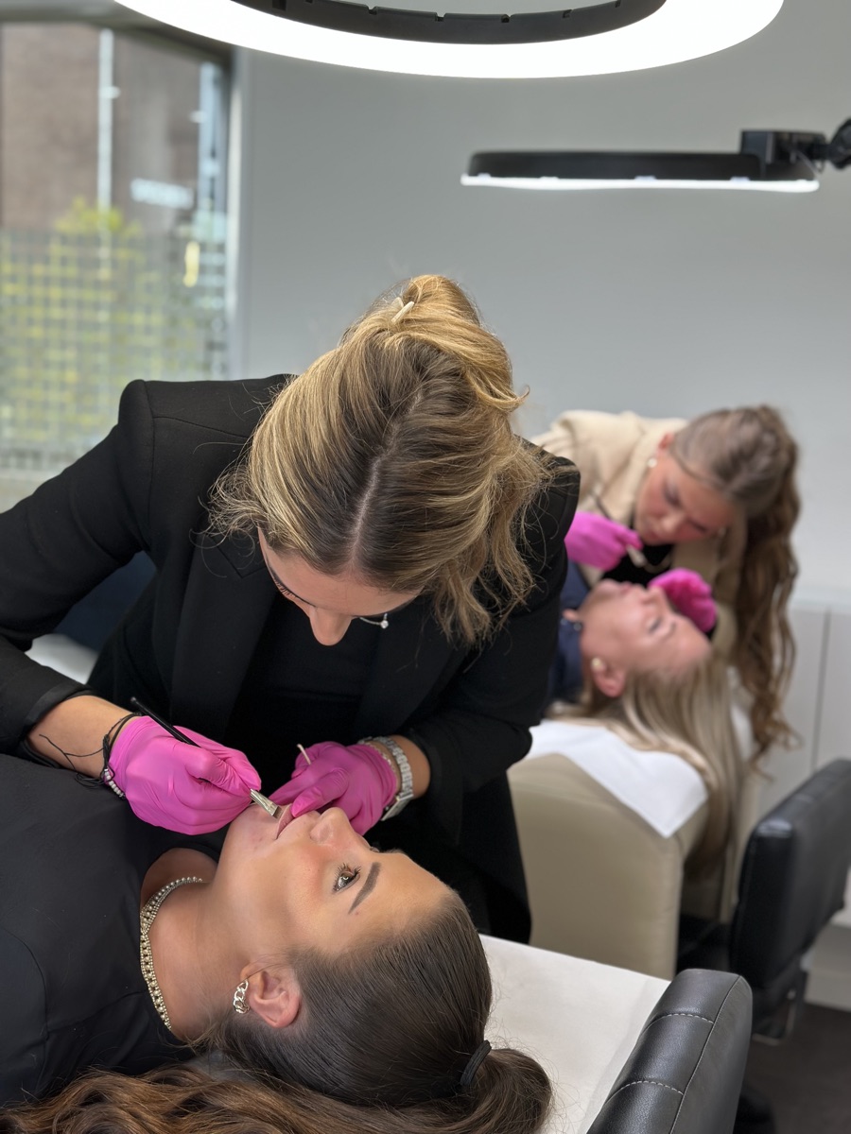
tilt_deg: -8.7
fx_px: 1573
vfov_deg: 39.7
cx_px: 426
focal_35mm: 48
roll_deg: -2.8
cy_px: 567
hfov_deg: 30.3
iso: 64
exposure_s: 1/141
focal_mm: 6.86
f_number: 1.78
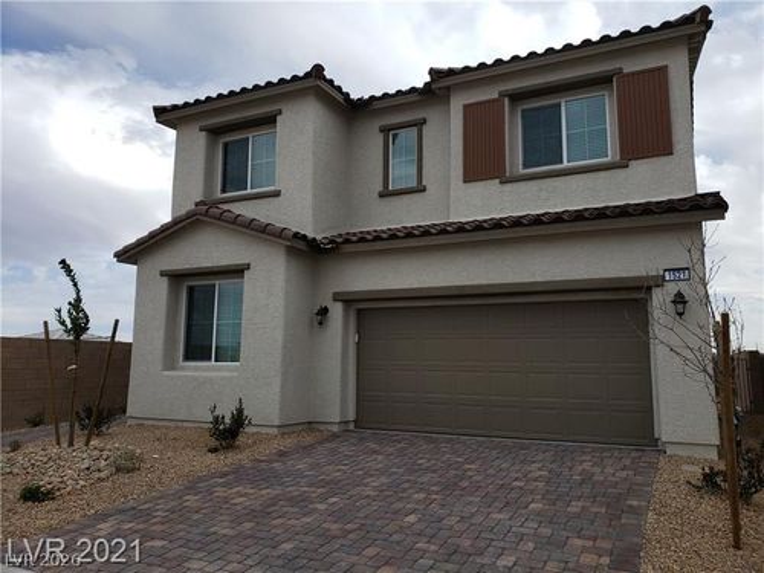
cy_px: 286
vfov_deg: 53.1
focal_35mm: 26
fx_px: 574
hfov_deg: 67.3
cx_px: 382
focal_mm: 4.3
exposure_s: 1/1087
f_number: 2.4
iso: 50
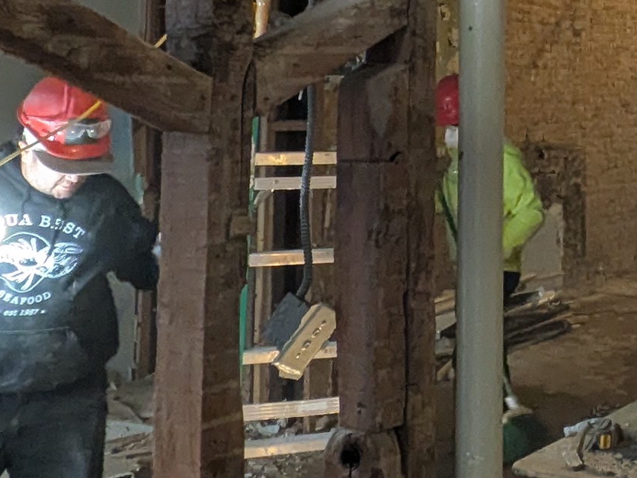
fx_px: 1233
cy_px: 3
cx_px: 626
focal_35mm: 67
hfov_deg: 27.4
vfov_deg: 21.2
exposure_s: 1/40
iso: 311
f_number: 2.2
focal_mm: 1.85
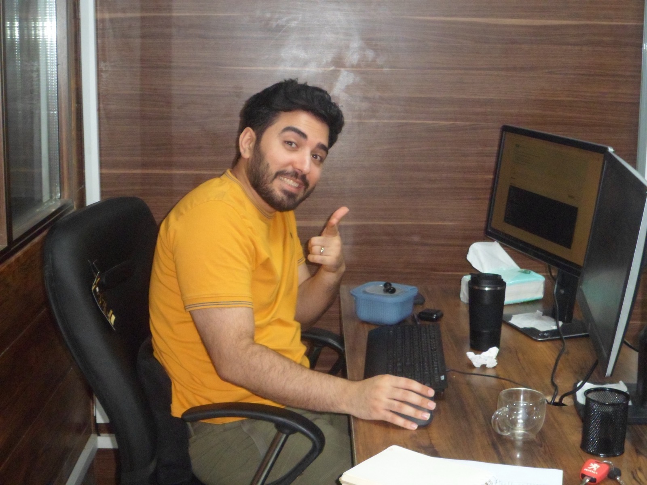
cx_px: 324
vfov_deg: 29.1
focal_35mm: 50
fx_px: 935
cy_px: 242
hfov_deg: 38.2
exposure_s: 1/60
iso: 640
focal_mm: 9.3
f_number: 4.7
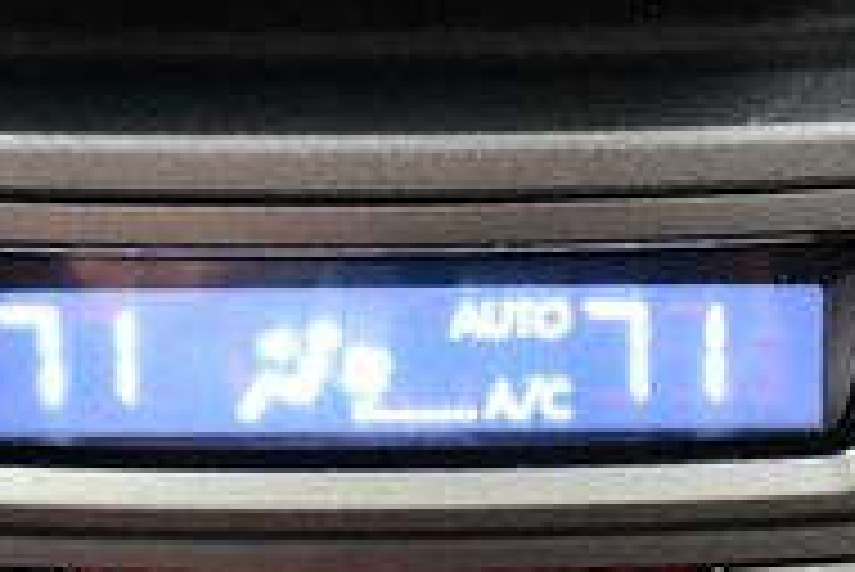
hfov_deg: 16.9
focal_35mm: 121
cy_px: 446
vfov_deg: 11.3
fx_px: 2876
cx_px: 410
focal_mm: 18
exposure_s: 1/60
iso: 9000
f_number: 3.5
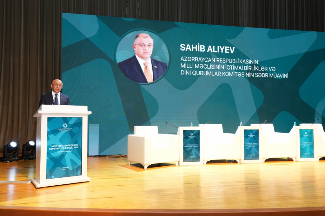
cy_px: 108
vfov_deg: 43.6
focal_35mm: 30
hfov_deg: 61.9
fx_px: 271
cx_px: 162
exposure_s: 1/160
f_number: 4.5
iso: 2000
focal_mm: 30
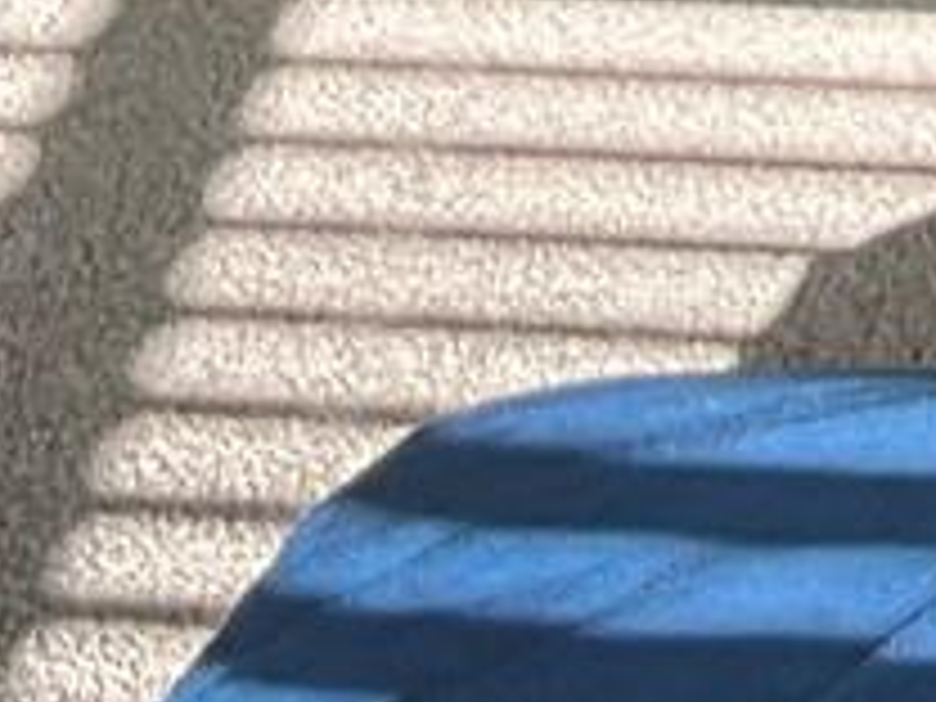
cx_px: 1719
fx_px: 6030
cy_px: -1458
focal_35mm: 223
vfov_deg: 6.1
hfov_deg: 8.5
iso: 64
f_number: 1.8
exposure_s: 1/71
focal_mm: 3
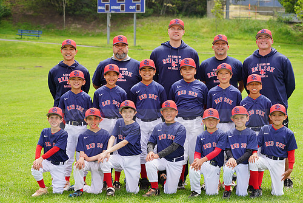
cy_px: 117
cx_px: 152
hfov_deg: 17.6
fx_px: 977
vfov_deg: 11.8
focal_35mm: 116
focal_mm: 100
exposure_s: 1/250
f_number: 6.3
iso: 100
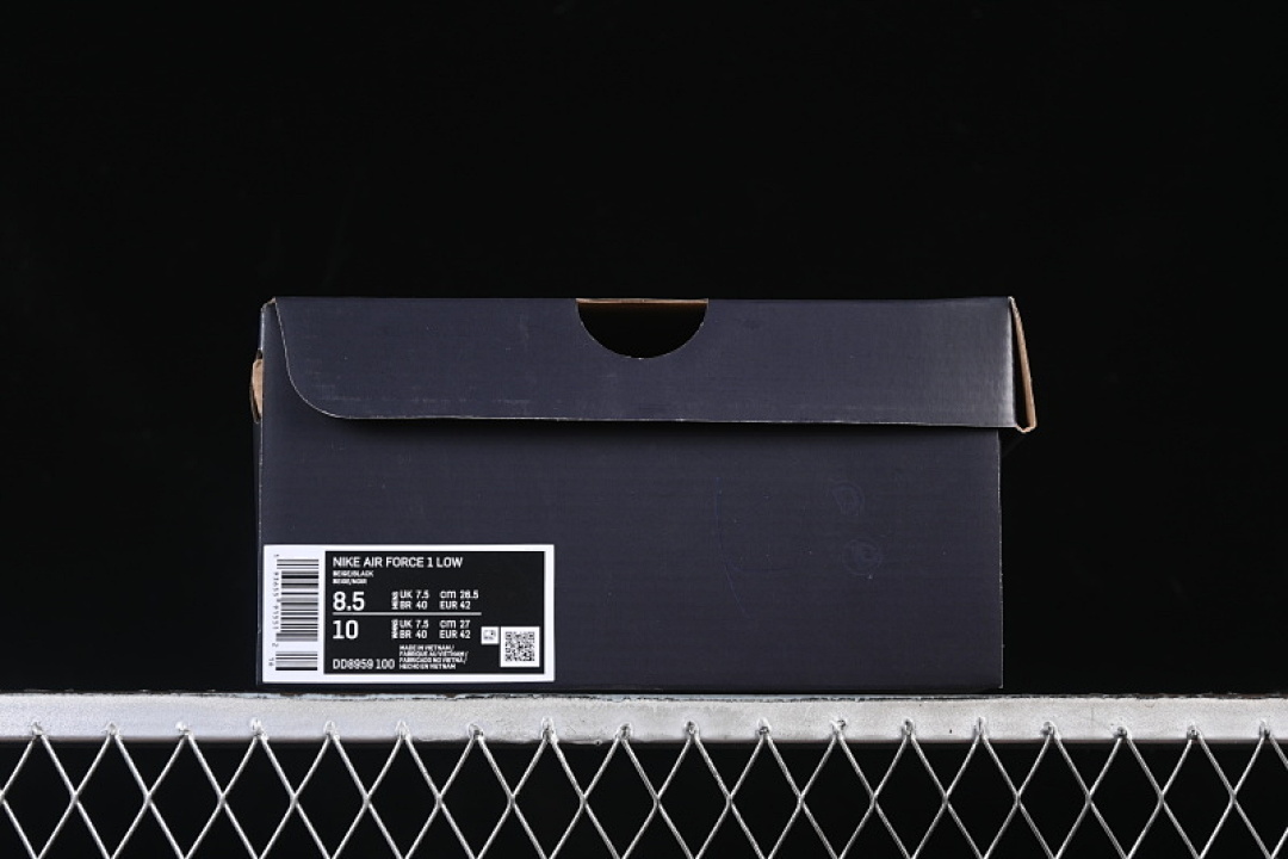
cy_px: 430
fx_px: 2683
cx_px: 644
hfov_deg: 27.0
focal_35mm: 75
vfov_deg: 18.2
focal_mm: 50
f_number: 6.3
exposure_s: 1/60
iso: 160
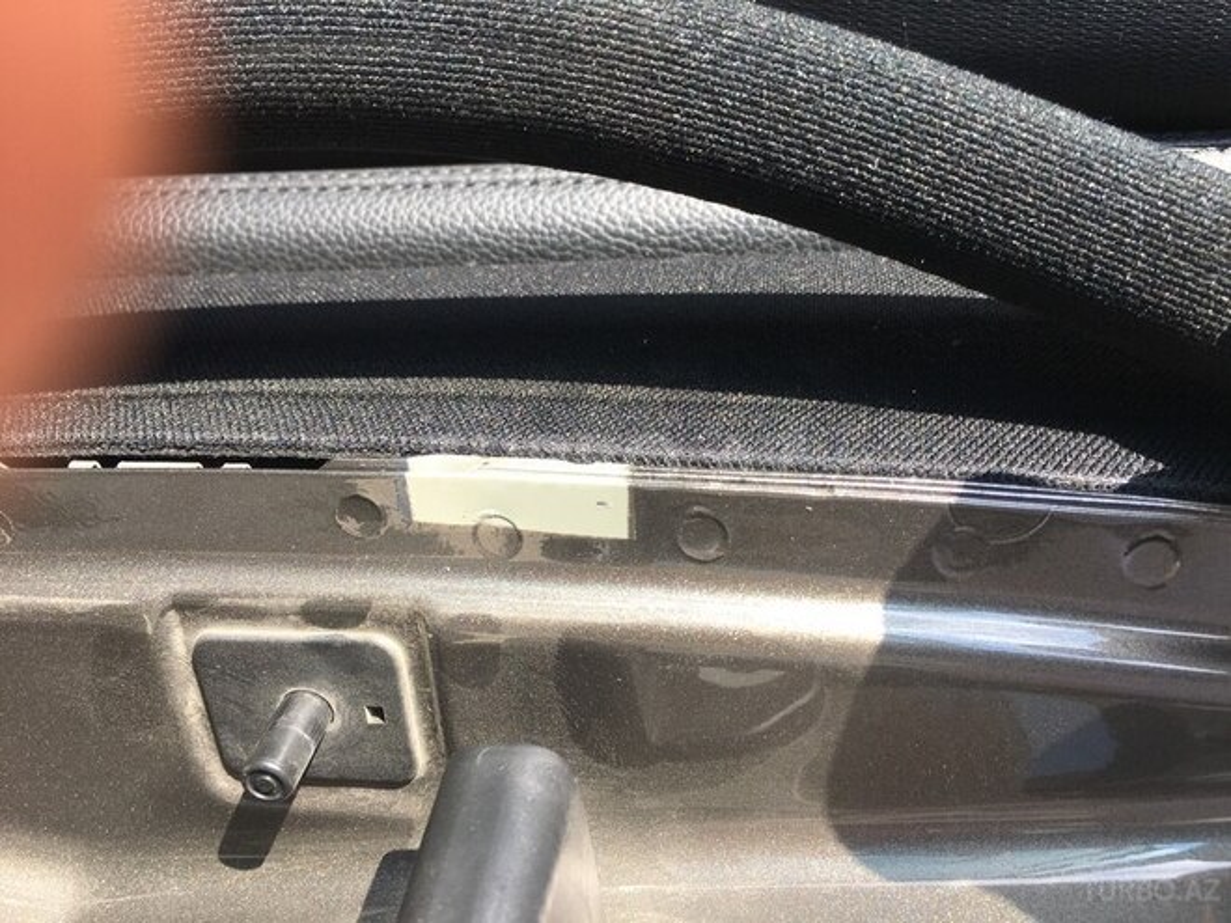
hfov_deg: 61.7
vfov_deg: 48.2
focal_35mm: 29
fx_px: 1031
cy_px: 462
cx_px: 616
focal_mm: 4.15
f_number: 2.2
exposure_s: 1/337
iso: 25
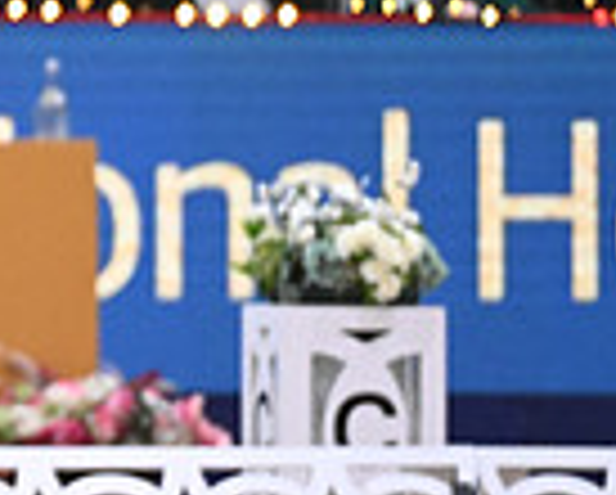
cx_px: -580
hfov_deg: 1.2
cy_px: -164
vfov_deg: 1.0
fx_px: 28919
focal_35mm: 1584
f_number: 4
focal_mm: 400
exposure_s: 1/640
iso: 6400
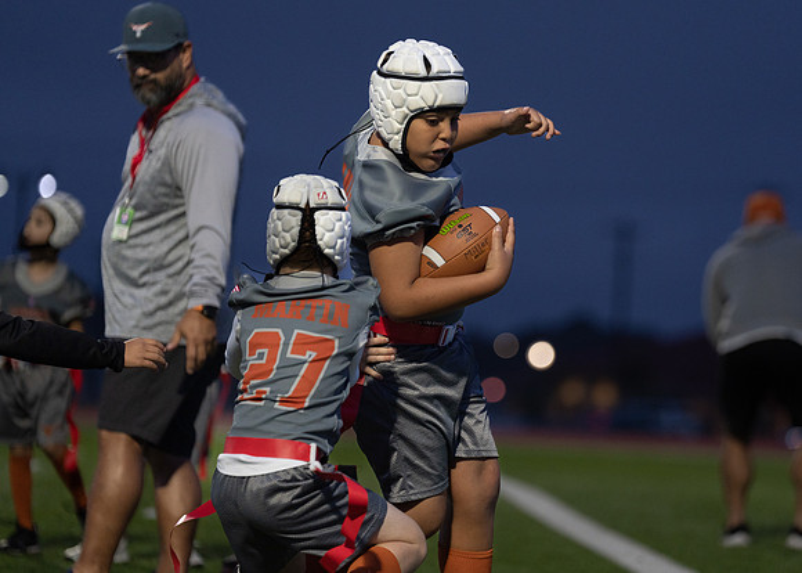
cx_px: 466
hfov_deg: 10.4
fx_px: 4411
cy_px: 266
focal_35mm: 194
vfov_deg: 7.4
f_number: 2.8
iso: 1250
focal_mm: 168
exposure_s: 1/800
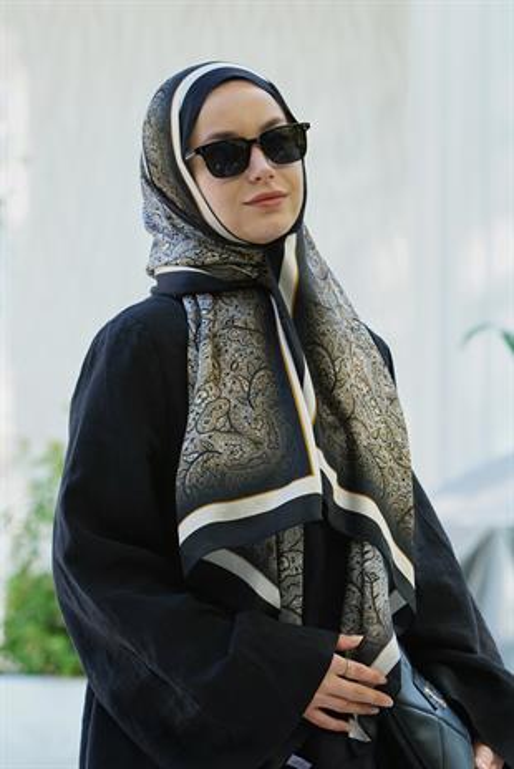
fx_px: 2673
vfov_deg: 16.4
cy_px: 384
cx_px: 257
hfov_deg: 11.0
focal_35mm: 125
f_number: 5.6
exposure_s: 1/125
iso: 500
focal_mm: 125
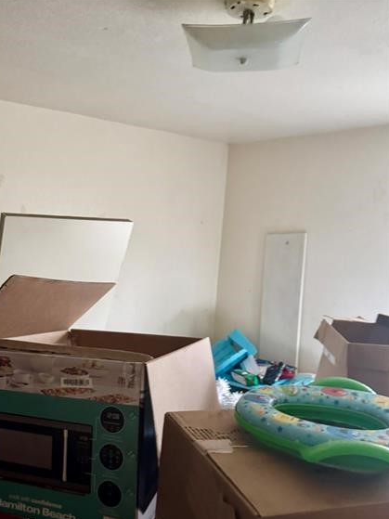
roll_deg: -2.2
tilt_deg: -13.6
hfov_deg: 42.3
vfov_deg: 54.1
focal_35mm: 33
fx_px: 495
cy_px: 352
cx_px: 126
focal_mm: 6.76
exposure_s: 1/30
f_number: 1.78
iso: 800
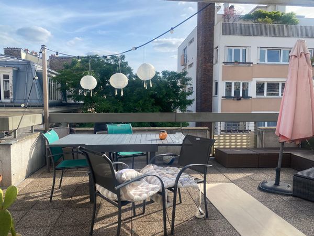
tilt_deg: -4.2
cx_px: 157
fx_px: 236
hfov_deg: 67.3
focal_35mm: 26
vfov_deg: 53.1
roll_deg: -0.6
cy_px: 118
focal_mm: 4.25
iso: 32
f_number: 1.8
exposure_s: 1/1866
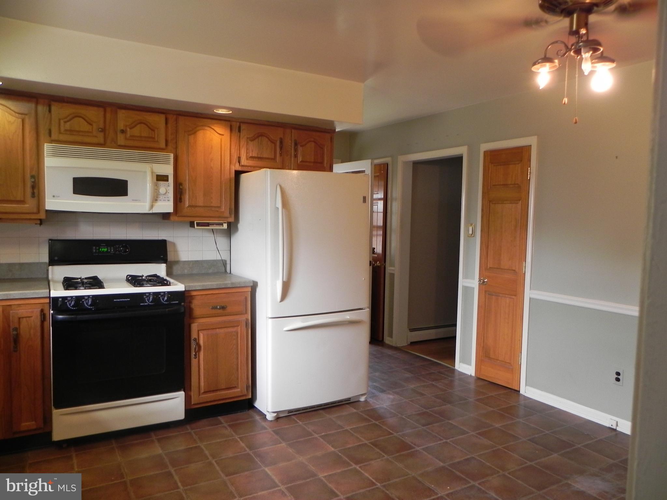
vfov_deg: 53.1
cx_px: 334
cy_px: 250
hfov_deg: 67.3
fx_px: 501
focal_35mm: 26
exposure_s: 1/30
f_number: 2.8
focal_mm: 4.6
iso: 211
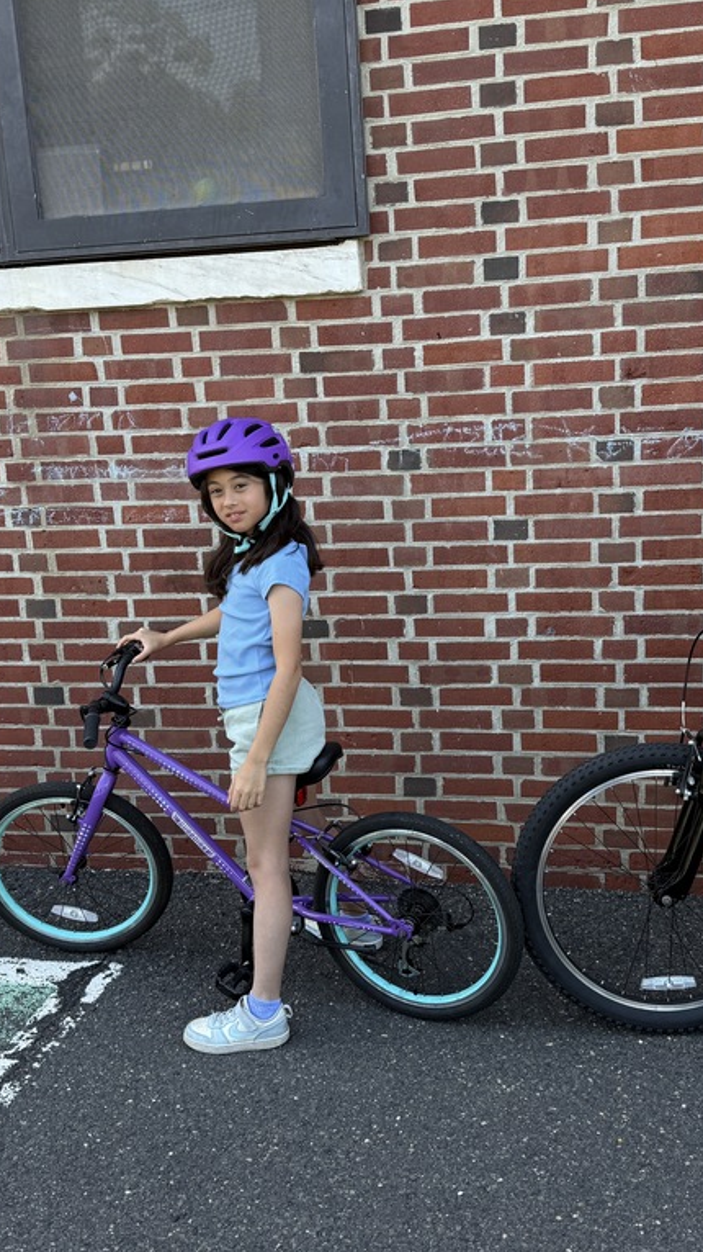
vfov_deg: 56.6
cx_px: 397
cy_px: 627
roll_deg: +2.3
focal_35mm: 35
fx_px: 1161
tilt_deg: -11.3
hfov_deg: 33.7
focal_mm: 6.76
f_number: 1.78
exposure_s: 1/423
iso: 80
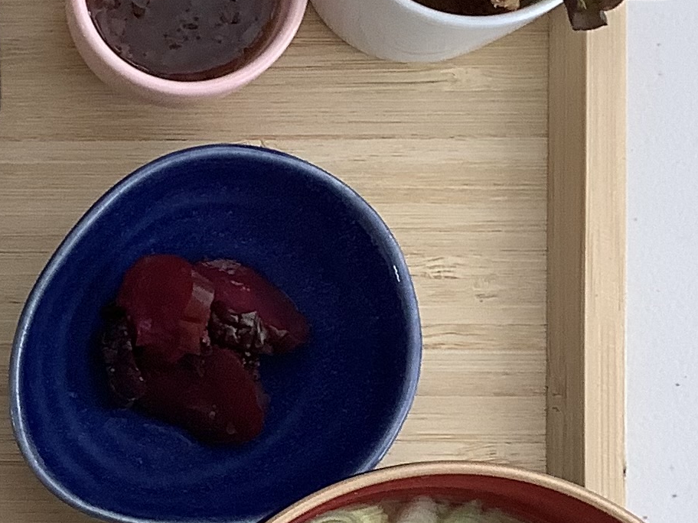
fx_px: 2238
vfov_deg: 13.3
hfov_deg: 16.6
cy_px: 435
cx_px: -241
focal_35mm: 111
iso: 50
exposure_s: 1/60
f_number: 2.4
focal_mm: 3.3
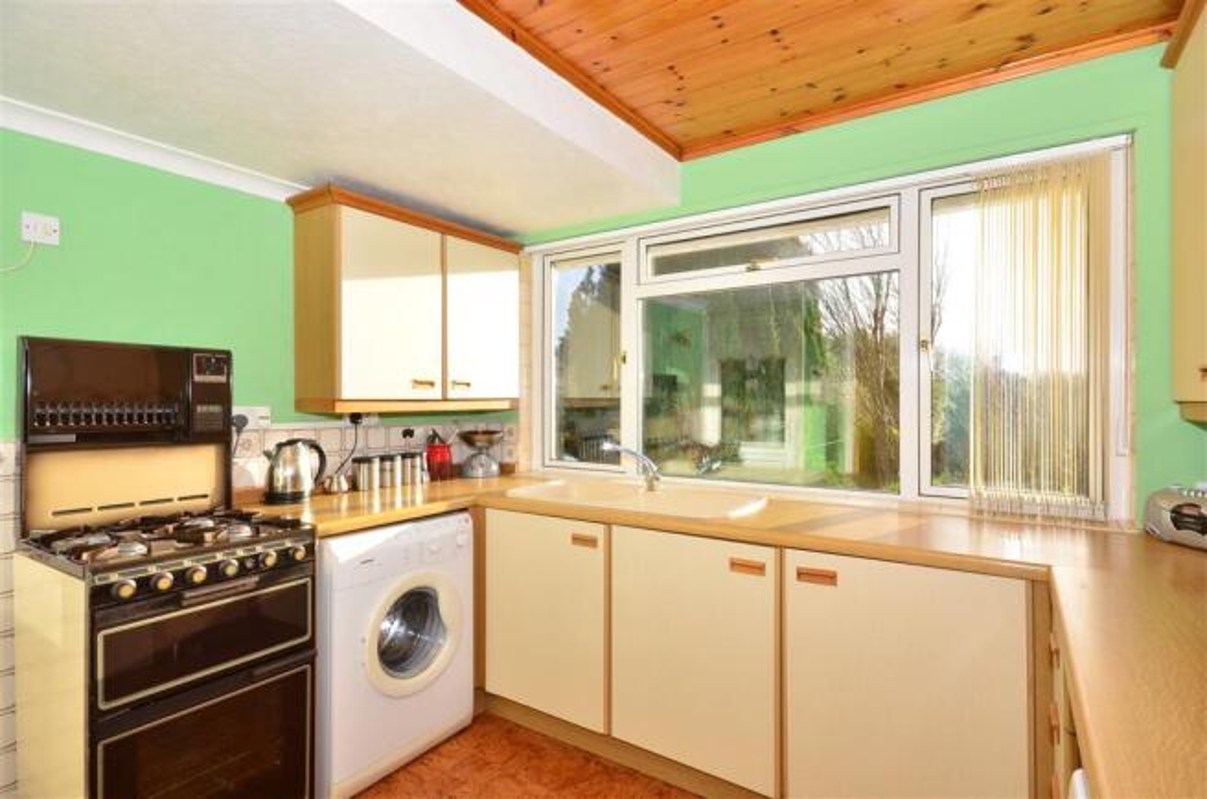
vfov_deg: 67.1
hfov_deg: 90.1
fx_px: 602
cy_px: 400
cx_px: 604
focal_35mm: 18
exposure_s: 1/200
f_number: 13
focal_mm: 12
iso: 640
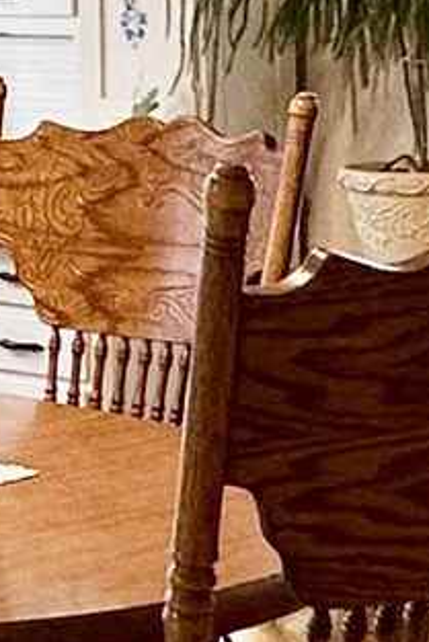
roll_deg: +0.0
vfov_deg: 14.1
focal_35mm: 143
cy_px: 10
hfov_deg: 9.2
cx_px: -296
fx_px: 2553
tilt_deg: +0.1
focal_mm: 2.22
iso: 160
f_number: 2.2
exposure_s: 1/120
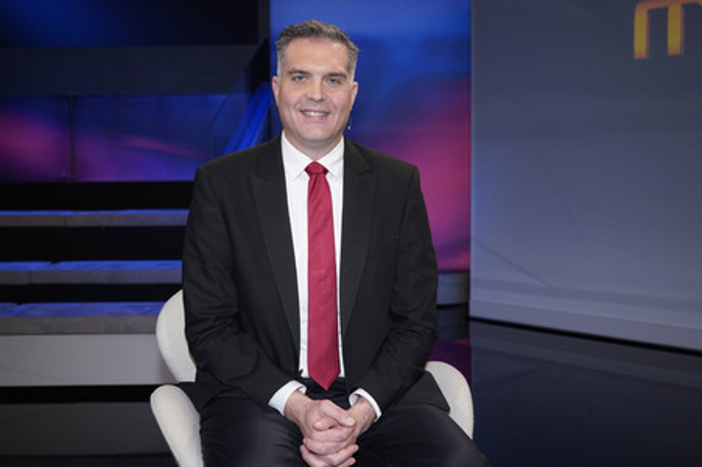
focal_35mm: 41
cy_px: 234
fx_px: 799
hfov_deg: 47.4
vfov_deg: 32.6
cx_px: 351
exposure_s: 1/200
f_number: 5
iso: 1600
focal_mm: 41
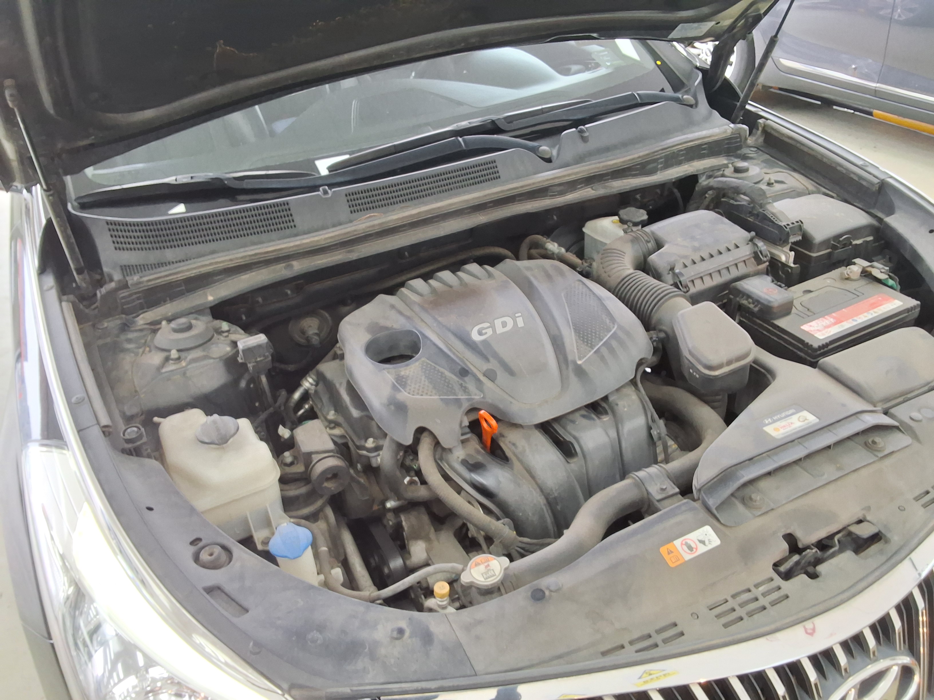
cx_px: 467
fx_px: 755
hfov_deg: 63.4
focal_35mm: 28
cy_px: 350
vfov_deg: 49.7
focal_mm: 2.91
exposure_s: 1/40
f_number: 1.9
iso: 64
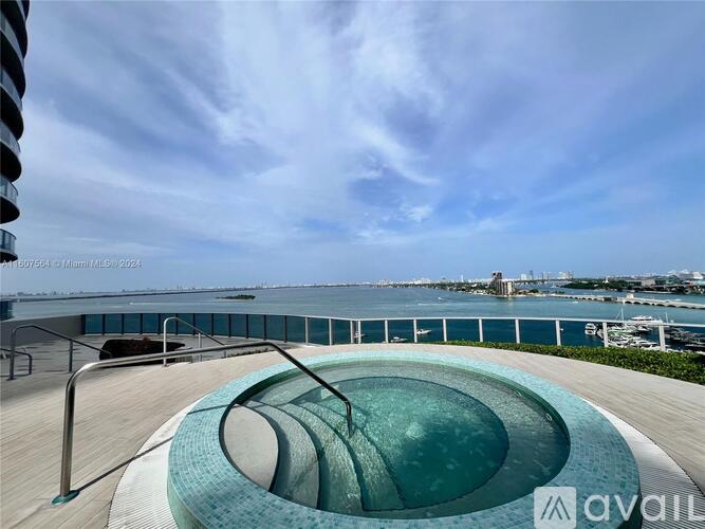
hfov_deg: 106.2
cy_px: 264
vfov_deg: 89.9
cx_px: 352
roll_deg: +2.2
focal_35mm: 13
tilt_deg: +3.9
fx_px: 265
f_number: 1.8
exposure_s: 1/2732
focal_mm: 1.57
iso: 32
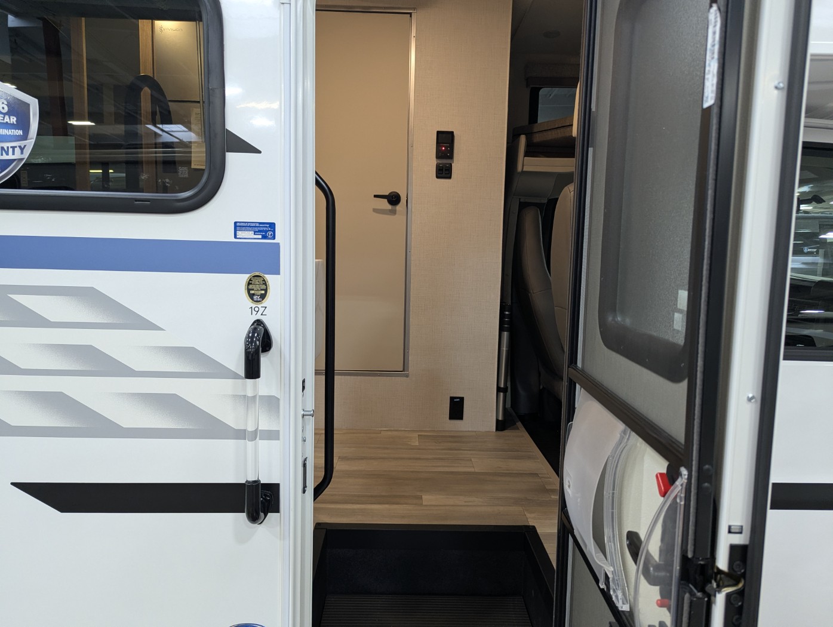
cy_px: 314
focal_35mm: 24
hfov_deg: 71.5
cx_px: 416
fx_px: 578
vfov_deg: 56.9
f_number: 1.85
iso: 203
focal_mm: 6.81
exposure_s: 1/60.8
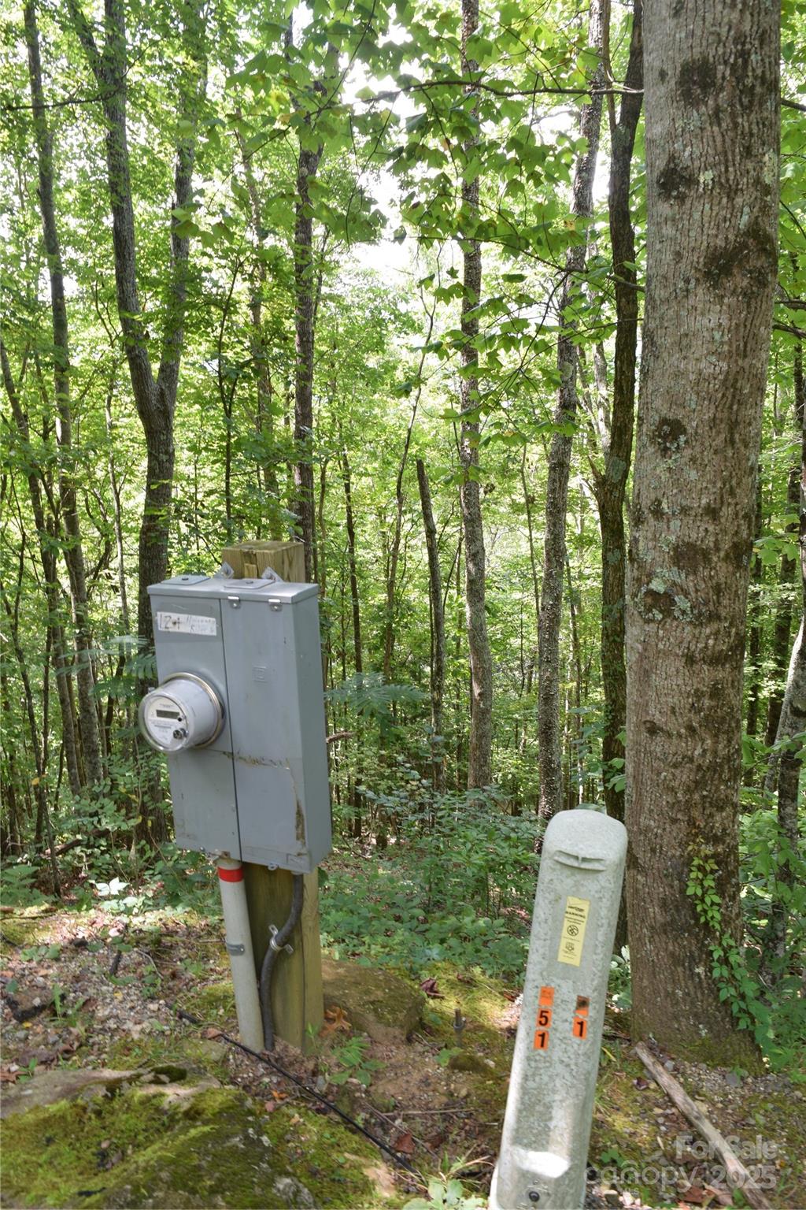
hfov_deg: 47.9
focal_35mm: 27
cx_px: 403
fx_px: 907
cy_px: 605
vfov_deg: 67.4
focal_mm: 18
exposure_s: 1/13
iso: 100
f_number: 8
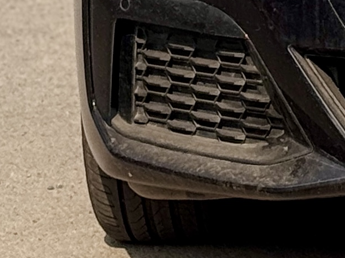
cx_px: 685
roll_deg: -0.7
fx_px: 2551
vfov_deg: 5.7
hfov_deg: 7.4
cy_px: -263
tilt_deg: +0.3
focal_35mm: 256
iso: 64
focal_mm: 6.76
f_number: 1.78
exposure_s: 1/4975
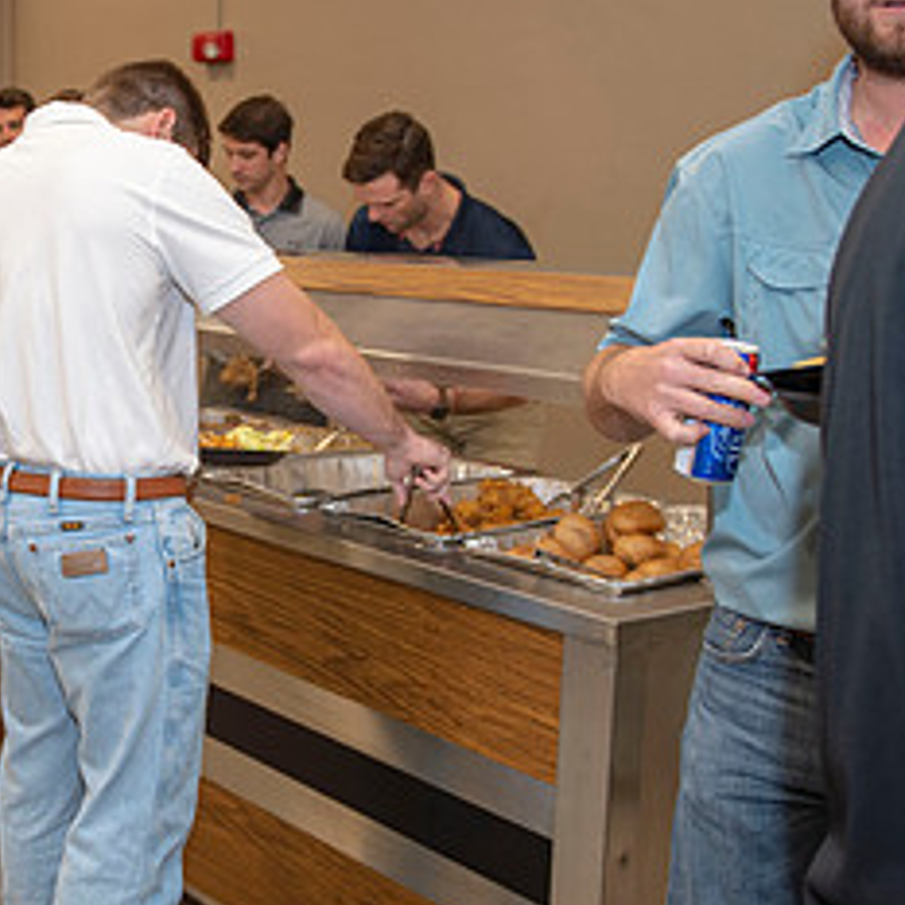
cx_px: 132
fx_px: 1627
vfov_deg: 31.1
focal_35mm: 55
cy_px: 431
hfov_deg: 30.1
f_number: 2.8
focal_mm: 26
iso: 800
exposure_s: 1/100
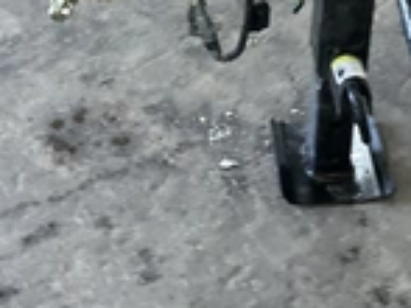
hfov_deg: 24.7
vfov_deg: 17.7
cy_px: -62
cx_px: 246
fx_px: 937
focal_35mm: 79
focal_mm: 3
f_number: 1.8
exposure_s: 1/40
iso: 200
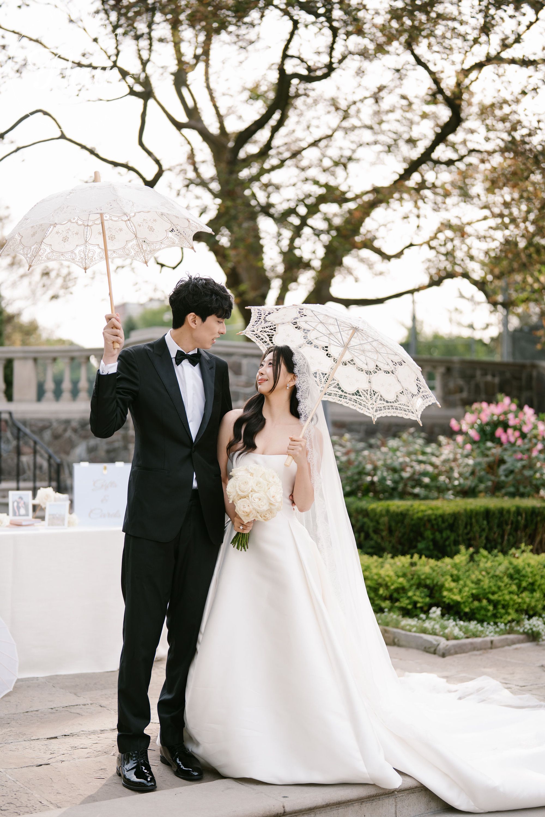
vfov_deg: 39.6
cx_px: 272
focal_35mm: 50
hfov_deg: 27.0
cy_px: 408
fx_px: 1135
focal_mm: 50
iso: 100
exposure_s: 1/1000
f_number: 1.4
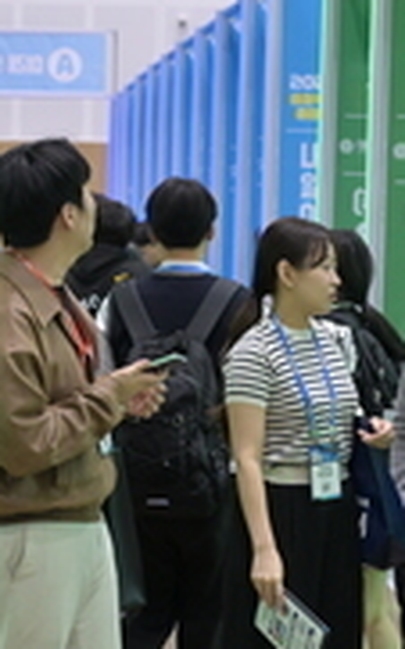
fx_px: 3446
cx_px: 22
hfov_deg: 6.7
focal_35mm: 195
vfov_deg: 10.8
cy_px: 350
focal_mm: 55
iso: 1000
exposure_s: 1/125
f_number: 4
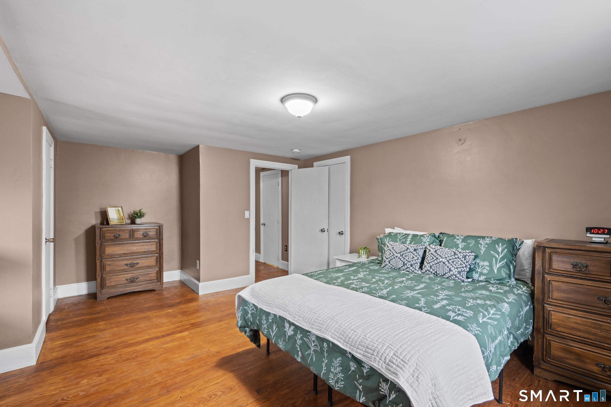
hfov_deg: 98.5
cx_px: 306
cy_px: 204
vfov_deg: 75.5
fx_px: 263
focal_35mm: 16
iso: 320
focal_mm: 15.5
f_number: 9
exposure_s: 2.5
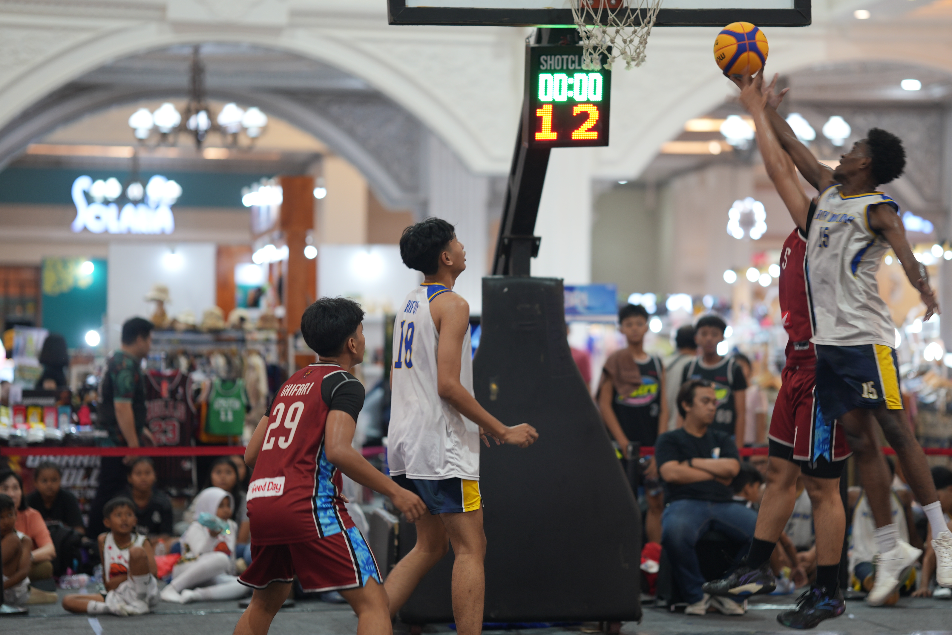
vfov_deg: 11.7
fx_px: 3094
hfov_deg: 17.5
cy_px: 285
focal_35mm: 117
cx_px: 556
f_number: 1.4
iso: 125
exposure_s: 1/100
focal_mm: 85
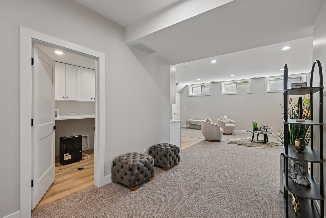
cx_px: 163
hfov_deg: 96.7
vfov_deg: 73.7
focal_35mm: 16
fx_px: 145
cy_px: 109
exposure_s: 1/15
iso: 400
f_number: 13
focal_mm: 16
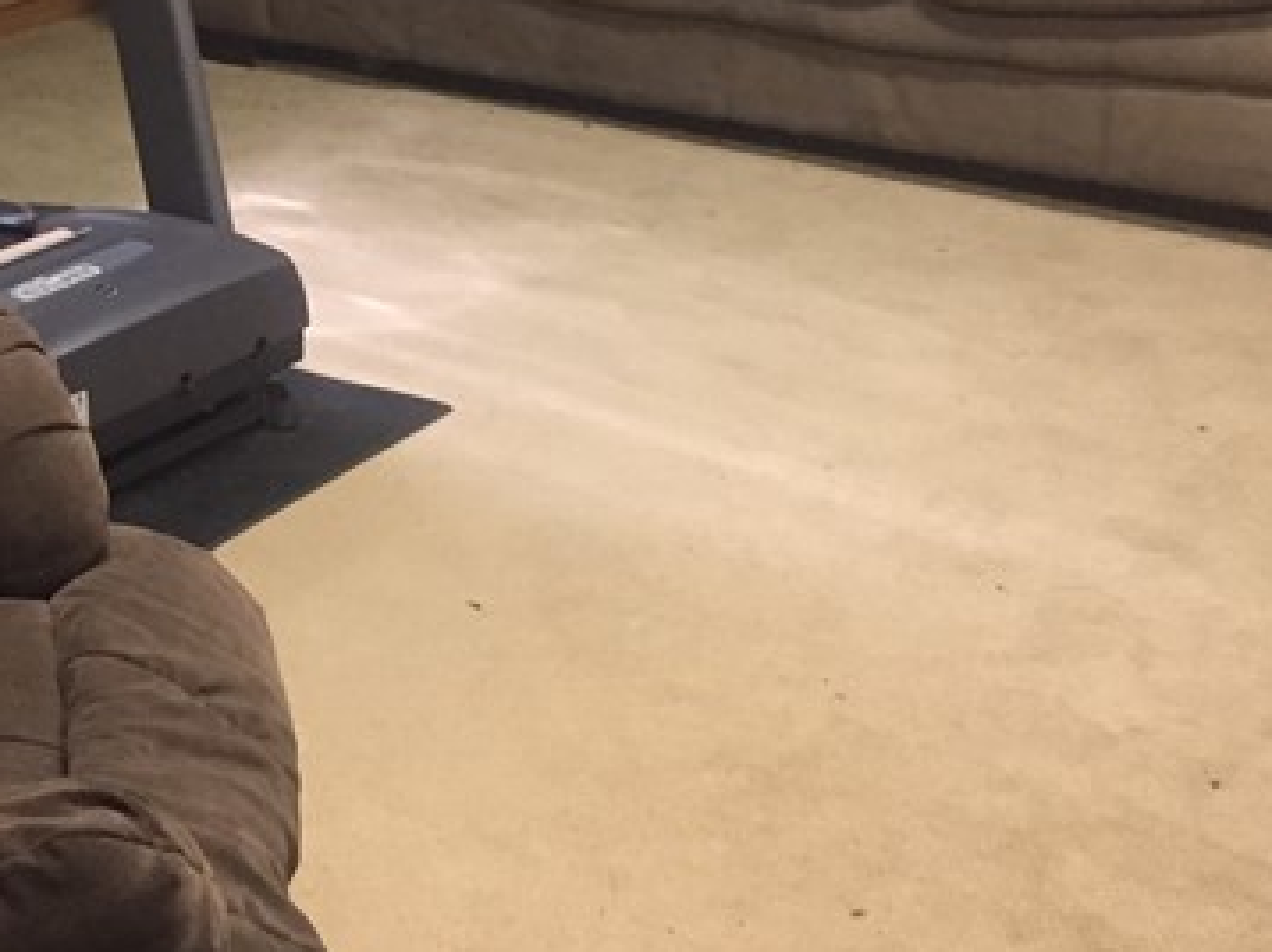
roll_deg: +0.0
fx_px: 3048
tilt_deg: -11.9
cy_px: -32
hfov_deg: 22.4
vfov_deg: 17.3
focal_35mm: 83
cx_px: -75
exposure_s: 1/30
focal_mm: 4.15
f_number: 2.2
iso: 200
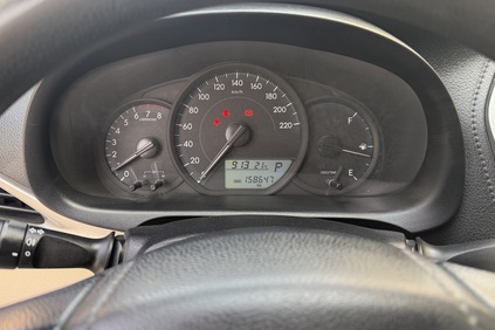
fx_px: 371
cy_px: 130
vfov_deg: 47.6
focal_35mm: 27
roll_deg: -0.9
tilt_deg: -22.5
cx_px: 230
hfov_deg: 67.3
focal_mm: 6.76
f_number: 1.78
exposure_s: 1/136
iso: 160
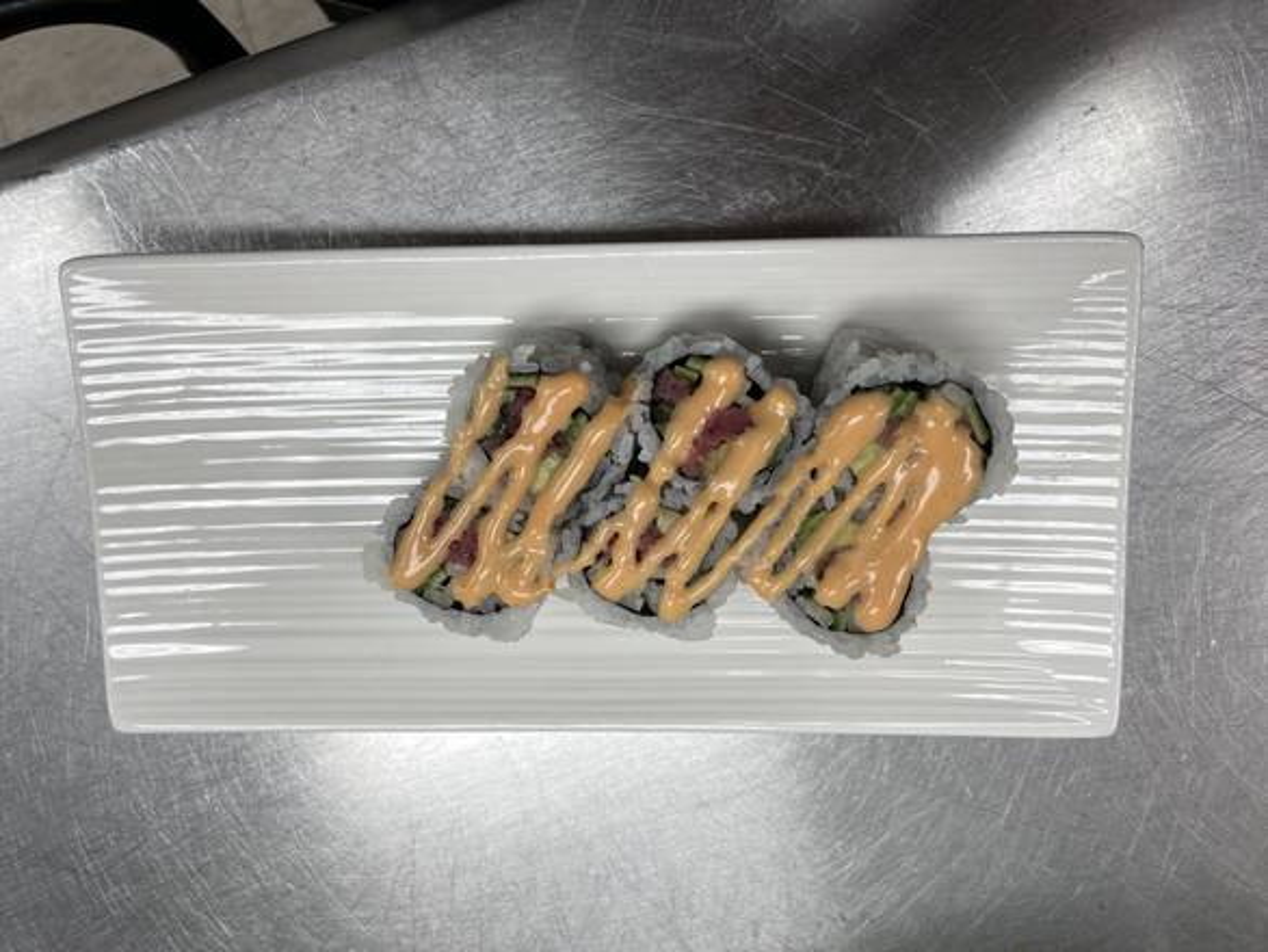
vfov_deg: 53.1
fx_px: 953
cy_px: 476
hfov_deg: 67.3
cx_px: 634
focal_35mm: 26
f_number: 1.6
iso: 64
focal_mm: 4.2
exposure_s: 1/129
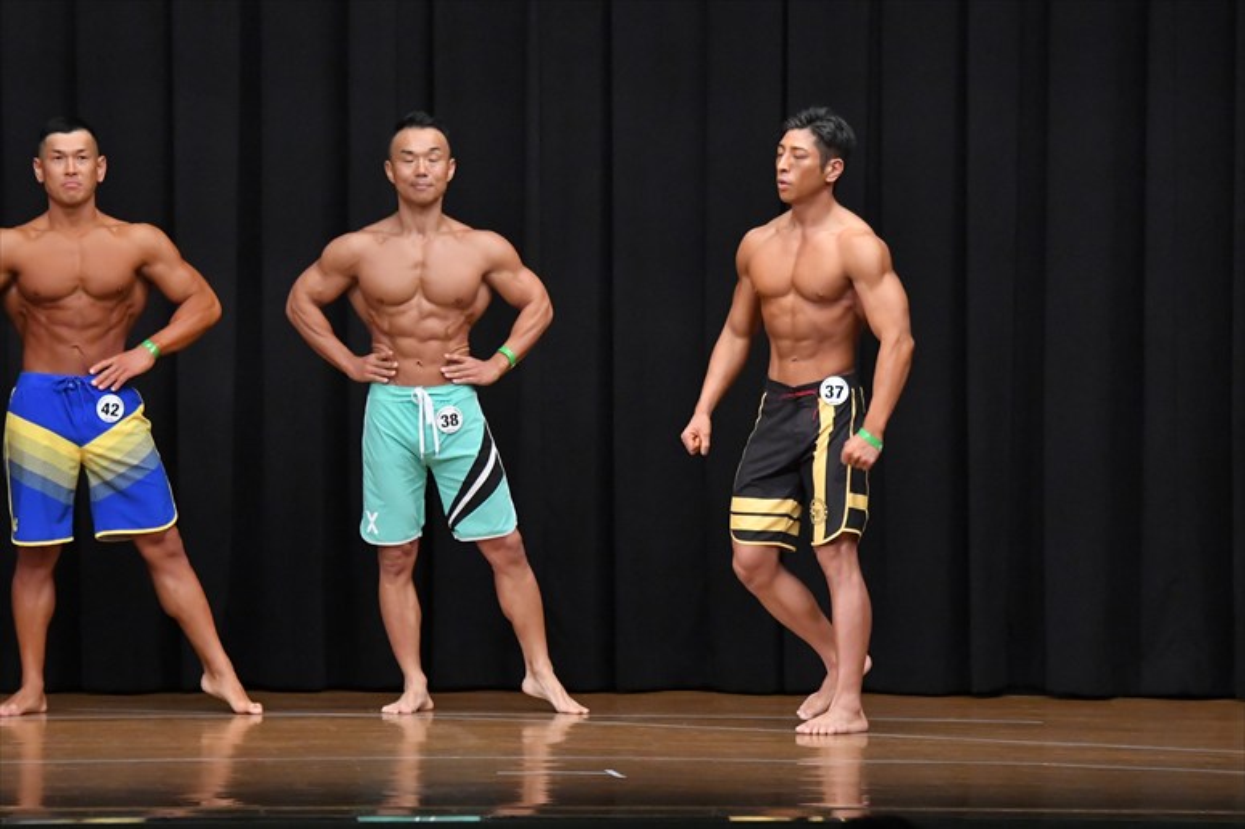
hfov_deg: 9.5
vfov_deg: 6.3
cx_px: 622
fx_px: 7501
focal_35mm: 217
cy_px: 414
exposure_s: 1/400
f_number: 5.6
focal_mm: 145
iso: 8000
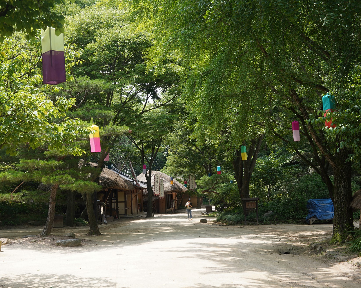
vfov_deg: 37.3
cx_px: 156
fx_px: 427
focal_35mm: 40
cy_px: 146
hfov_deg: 45.7
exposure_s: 1/200
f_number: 7.1
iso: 200
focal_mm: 35
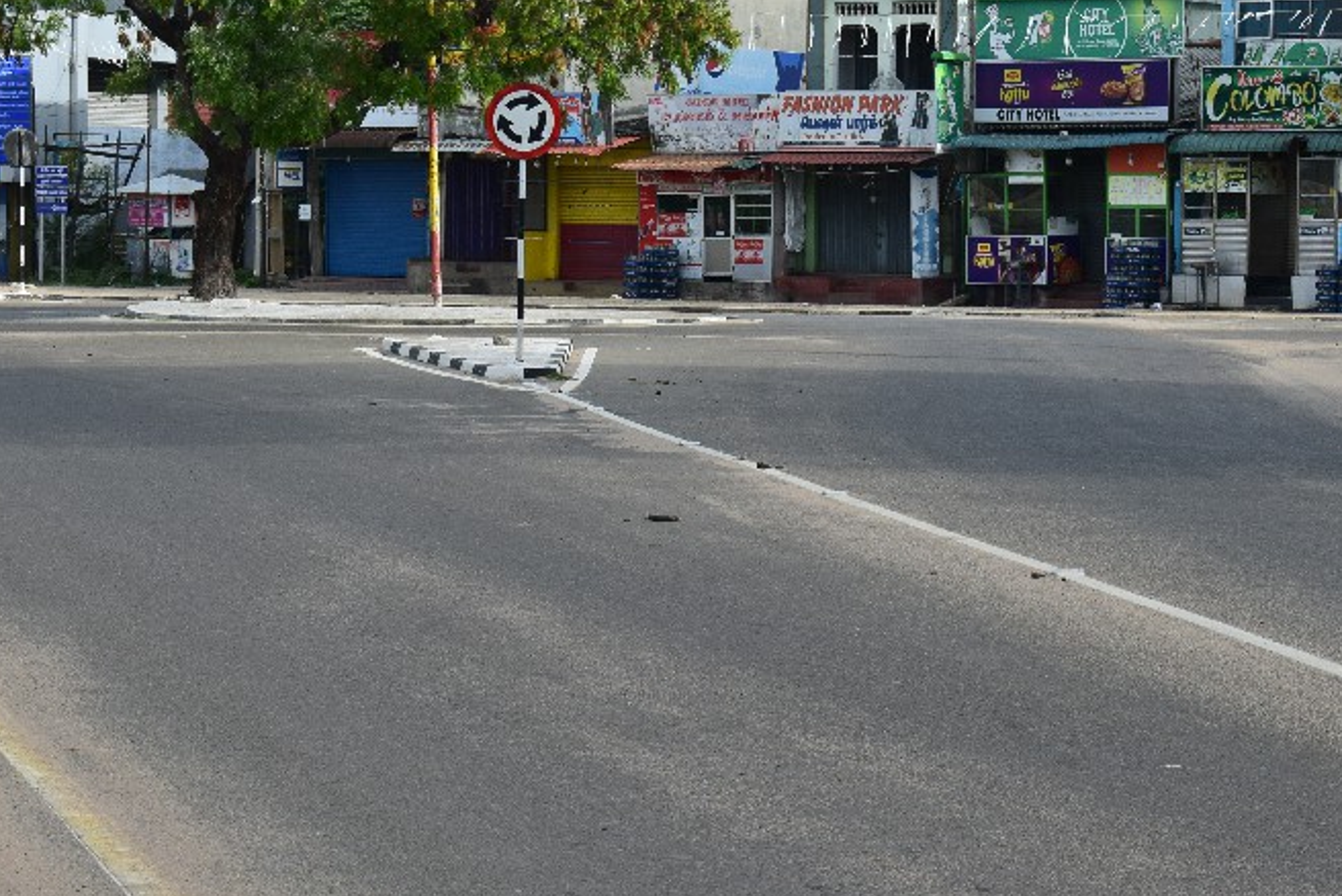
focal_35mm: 129
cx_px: 833
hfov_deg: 15.9
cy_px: 298
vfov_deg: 10.6
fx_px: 4803
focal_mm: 55
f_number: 11
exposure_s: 1/320
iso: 400
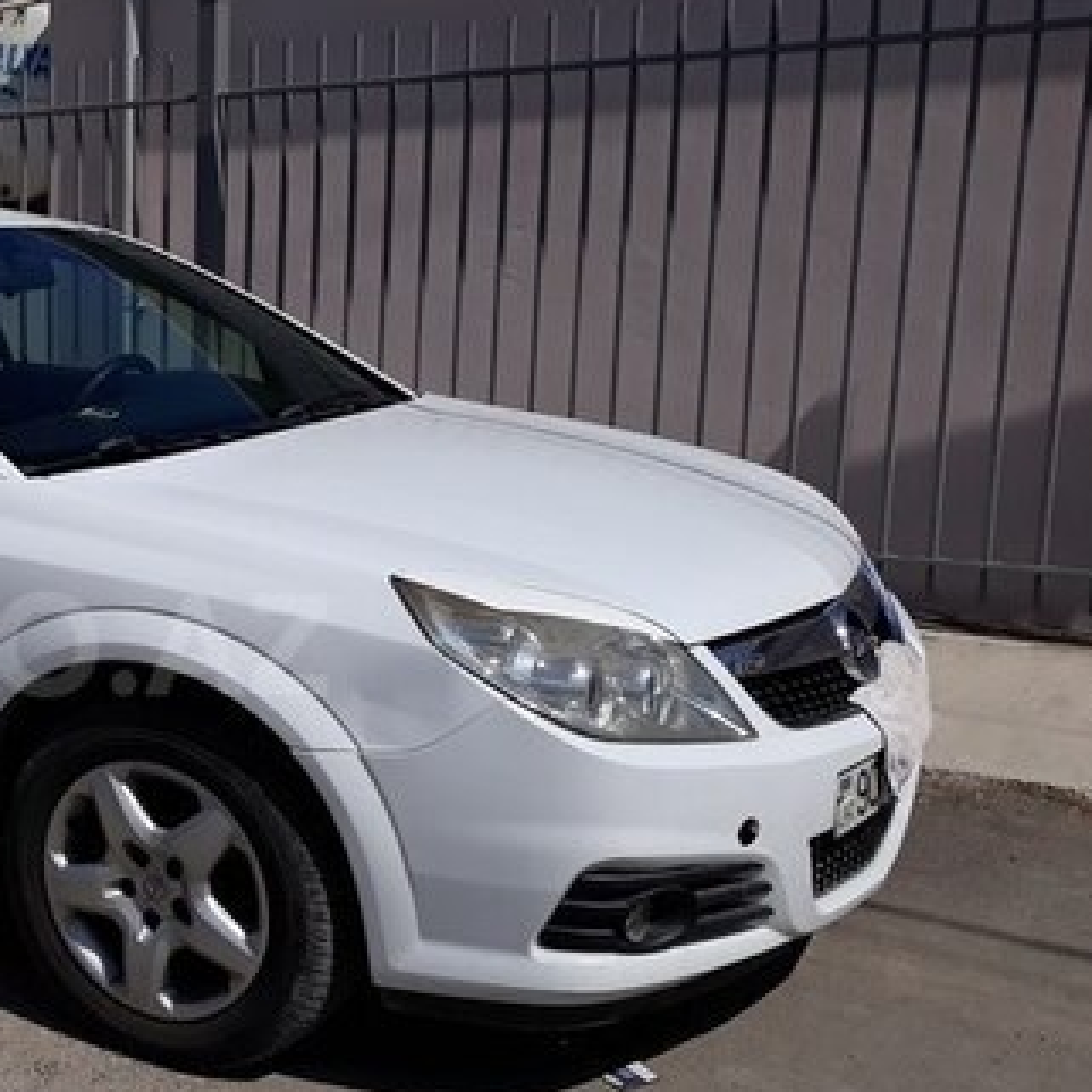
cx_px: -20
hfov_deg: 31.8
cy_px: 645
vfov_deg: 34.6
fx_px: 1749
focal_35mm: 49
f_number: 1.7
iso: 40
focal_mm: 3.71
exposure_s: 1/5236
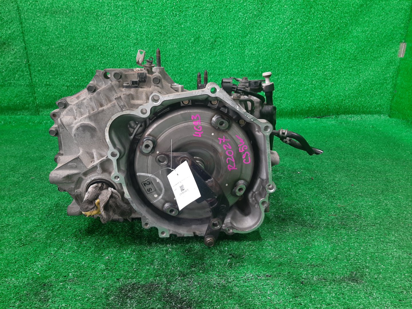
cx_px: 206
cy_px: 154
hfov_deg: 67.3
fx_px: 309
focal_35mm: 26
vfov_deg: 53.1
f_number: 1.7
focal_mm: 3.93
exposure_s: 1/50
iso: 115
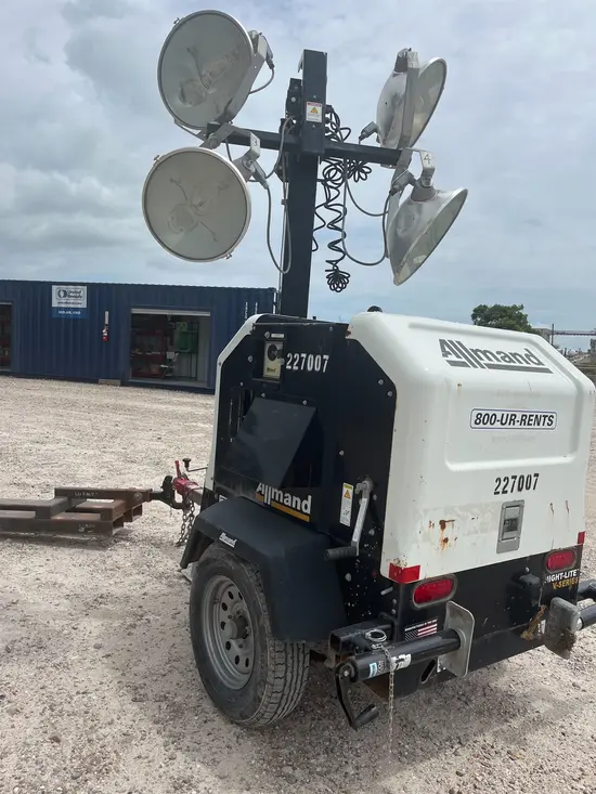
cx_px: 298
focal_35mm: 26
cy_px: 397
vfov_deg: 67.3
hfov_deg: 53.1
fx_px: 597
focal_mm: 5.1
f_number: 1.6
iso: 50
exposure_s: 1/6173
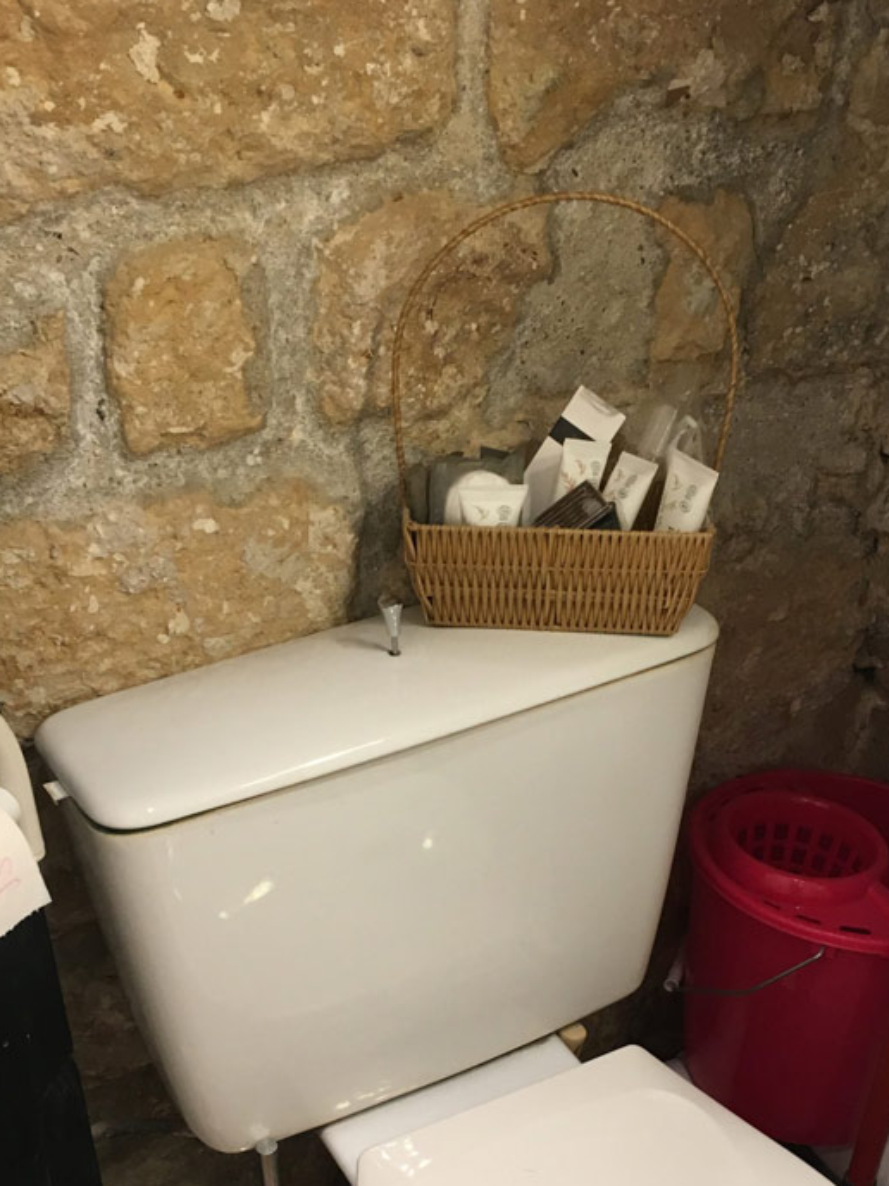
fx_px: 1541
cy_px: 889
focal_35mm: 45
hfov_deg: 32.1
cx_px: 515
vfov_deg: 40.9
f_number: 2.2
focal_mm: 4.15
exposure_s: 1/33
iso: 100
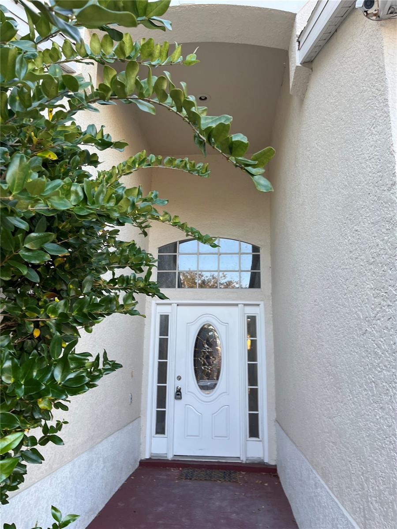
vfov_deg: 67.3
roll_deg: -0.3
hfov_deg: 53.1
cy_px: 264
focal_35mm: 26
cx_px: 198
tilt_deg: +12.1
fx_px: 398
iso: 64
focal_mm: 5.1
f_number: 1.6
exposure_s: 1/121
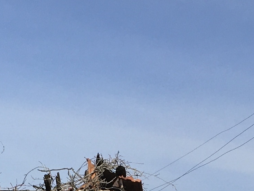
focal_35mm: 159
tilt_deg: +0.7
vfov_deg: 8.8
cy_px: 390
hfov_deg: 12.4
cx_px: 82
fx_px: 1167
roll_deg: -3.2
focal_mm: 4.15
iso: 25
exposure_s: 1/2404
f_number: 2.2
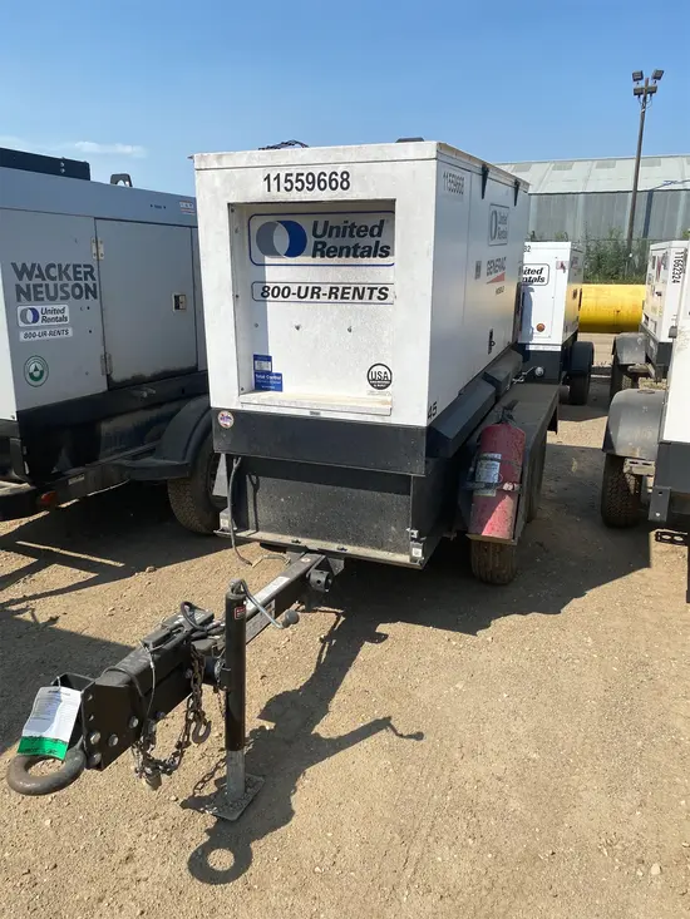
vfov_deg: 67.3
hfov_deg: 53.1
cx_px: 345
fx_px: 691
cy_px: 460
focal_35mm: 26
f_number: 1.8
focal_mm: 4.25
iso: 32
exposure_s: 1/3846
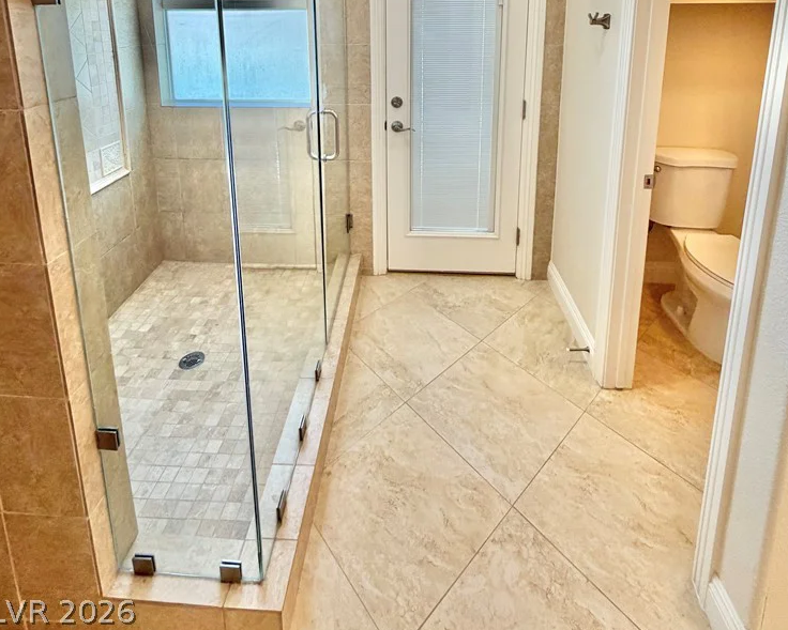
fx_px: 443
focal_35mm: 19
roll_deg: -0.2
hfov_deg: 83.3
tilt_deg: -10.1
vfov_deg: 62.1
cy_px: 89
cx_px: 392
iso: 125
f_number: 2.2
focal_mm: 2.22
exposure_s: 1/120
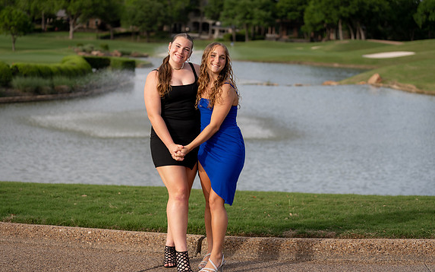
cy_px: 130
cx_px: 216
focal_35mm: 73
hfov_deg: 28.2
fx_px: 865
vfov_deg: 17.8
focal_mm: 70
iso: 100
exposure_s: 1/1000
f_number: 2.8
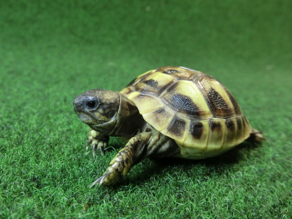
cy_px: 105
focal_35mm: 30
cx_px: 148
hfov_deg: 60.0
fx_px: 253
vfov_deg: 46.8
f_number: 3
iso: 320
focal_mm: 5
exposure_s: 1/60
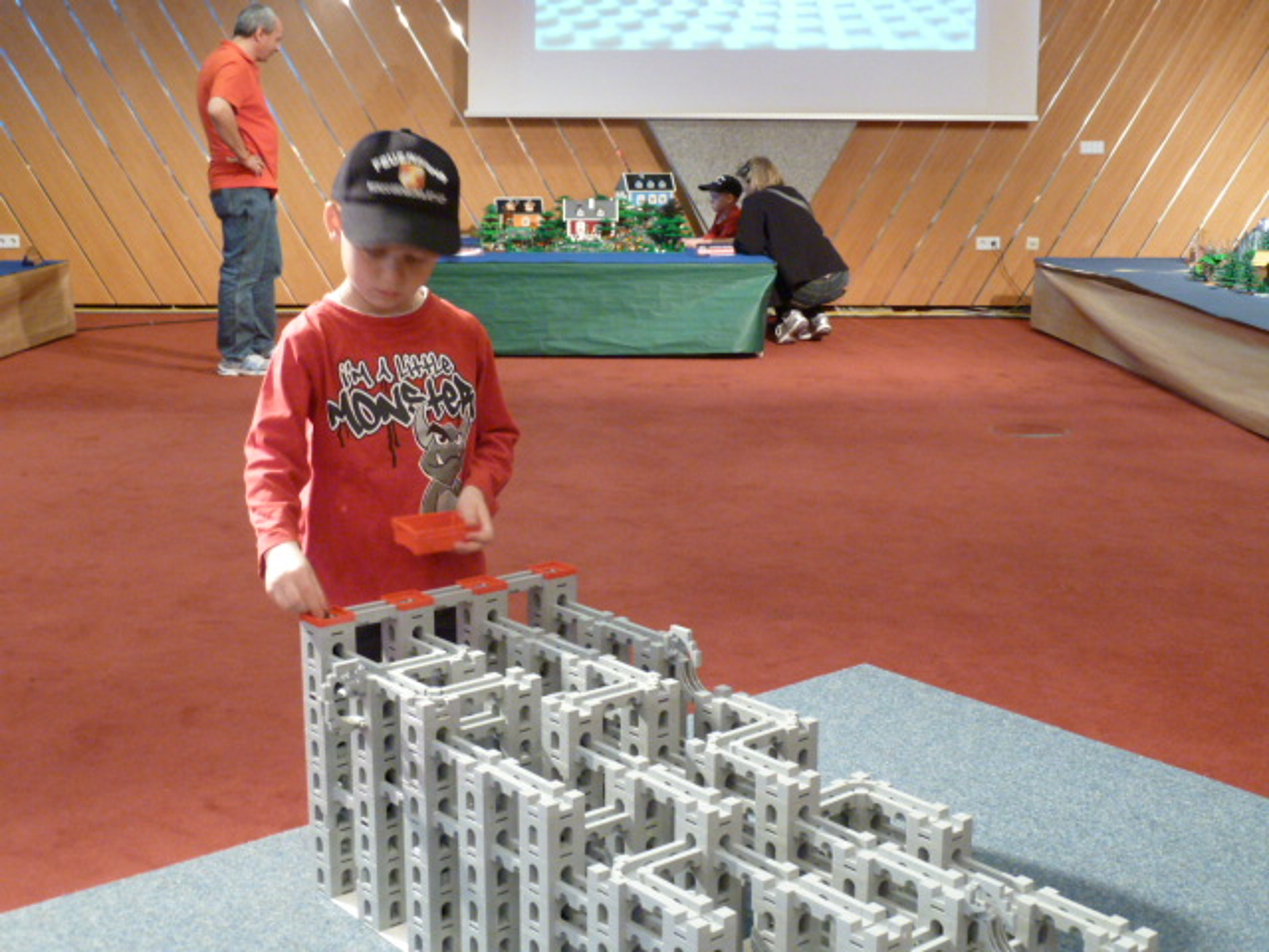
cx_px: 634
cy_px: 476
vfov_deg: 32.9
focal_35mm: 44
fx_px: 1613
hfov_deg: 42.9
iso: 400
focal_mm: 7.3
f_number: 3.7
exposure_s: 1/6
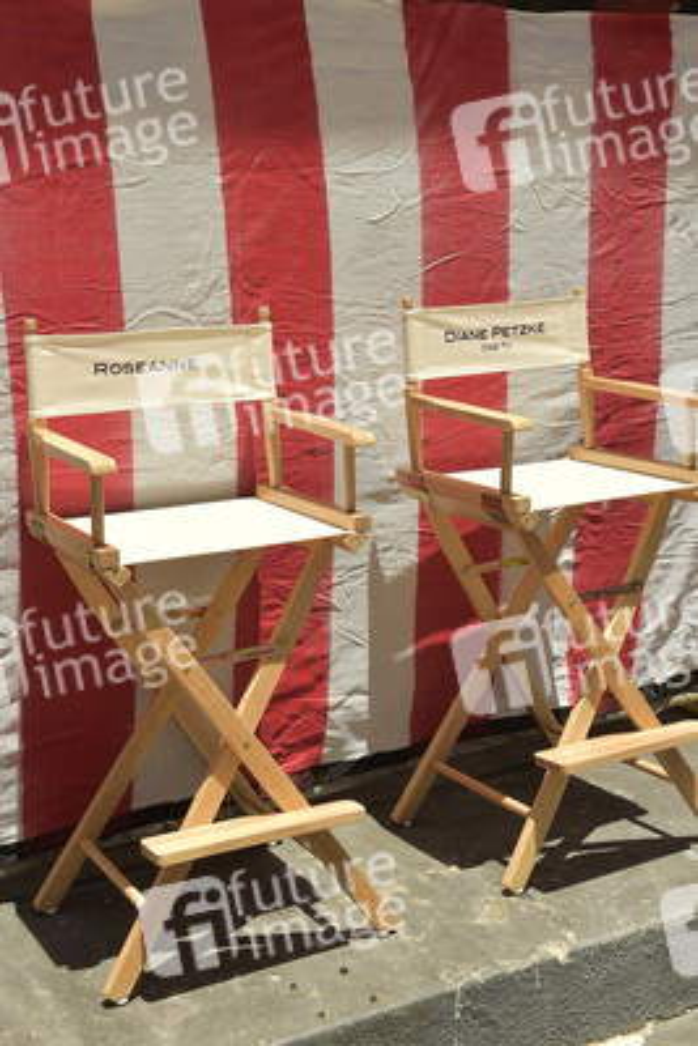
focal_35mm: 44
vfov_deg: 44.5
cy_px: 523
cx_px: 349
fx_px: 1278
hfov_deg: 30.5
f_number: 11
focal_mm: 44
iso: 160
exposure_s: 1/250
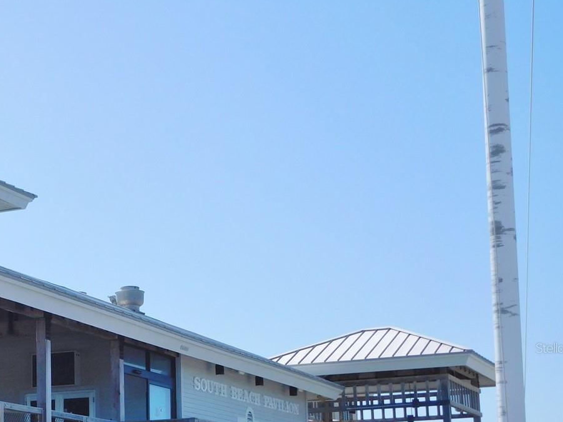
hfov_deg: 24.0
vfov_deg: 18.2
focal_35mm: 80
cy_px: 348
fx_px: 1301
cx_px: 94
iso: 125
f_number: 4
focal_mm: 8
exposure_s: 1/1250
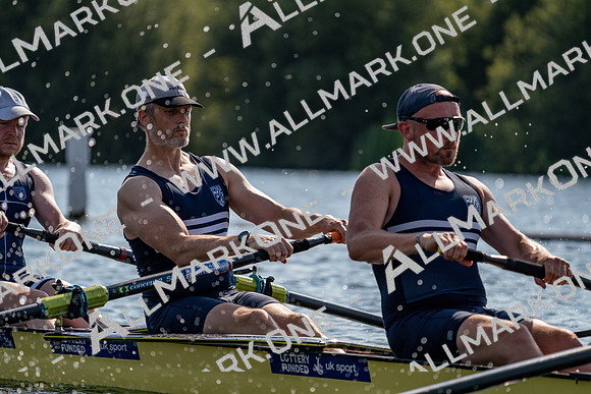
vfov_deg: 5.0
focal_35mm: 277
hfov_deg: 7.4
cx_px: 296
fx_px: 4548
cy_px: 197
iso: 160
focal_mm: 277
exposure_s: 1/1600
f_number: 5.6
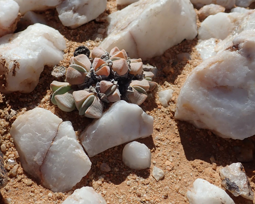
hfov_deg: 46.7
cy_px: 97
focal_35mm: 39
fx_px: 294
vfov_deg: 38.2
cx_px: 110
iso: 100
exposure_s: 1/250
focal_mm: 5.5
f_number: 9
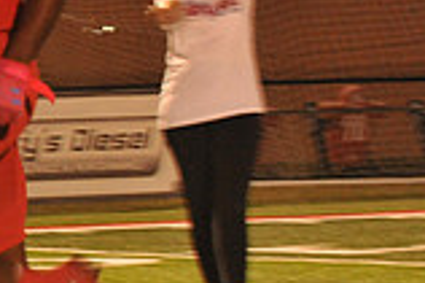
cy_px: -224
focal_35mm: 367
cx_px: -342
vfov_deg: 3.7
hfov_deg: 5.5
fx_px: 4328
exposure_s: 1/160
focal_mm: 100
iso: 5000
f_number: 7.1
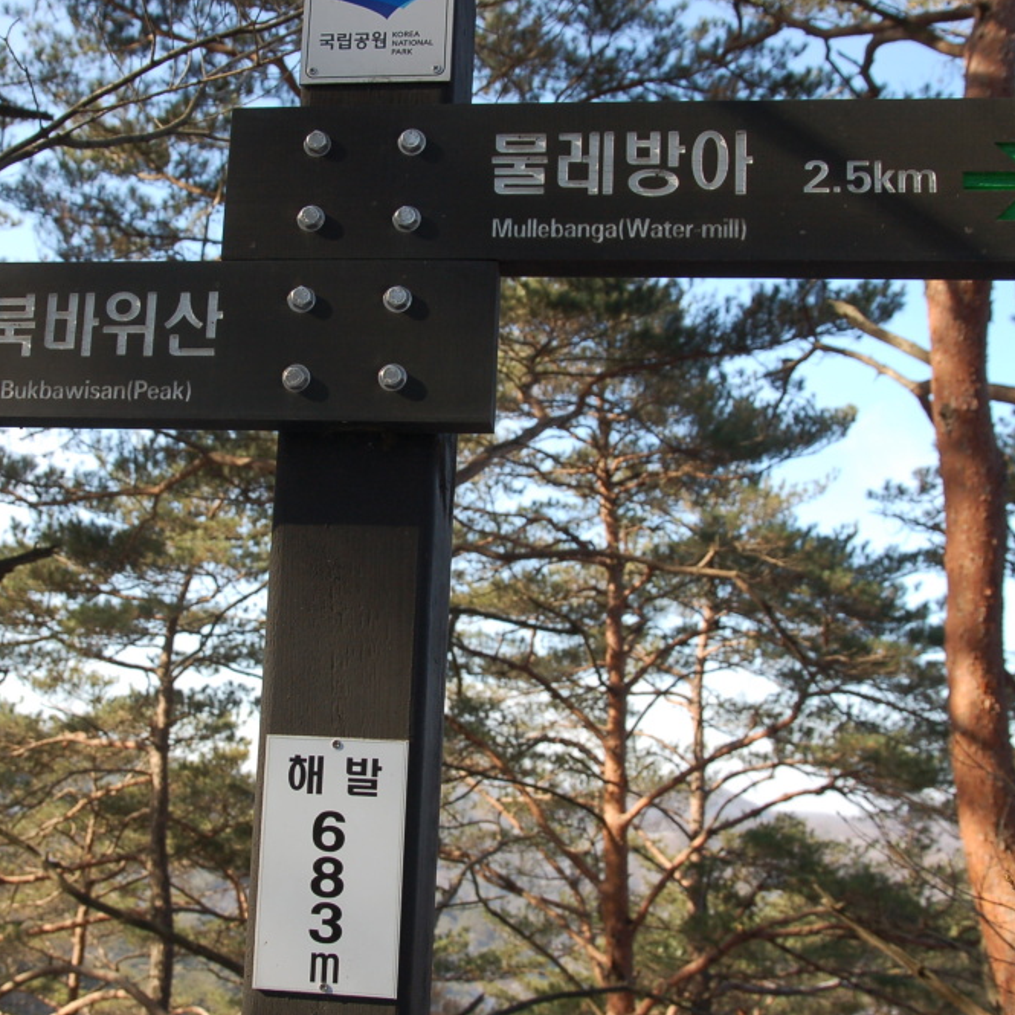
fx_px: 1559
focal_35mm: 47
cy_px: 509
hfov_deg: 35.9
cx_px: 411
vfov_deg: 36.1
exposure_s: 1/200
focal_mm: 24
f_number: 7.1
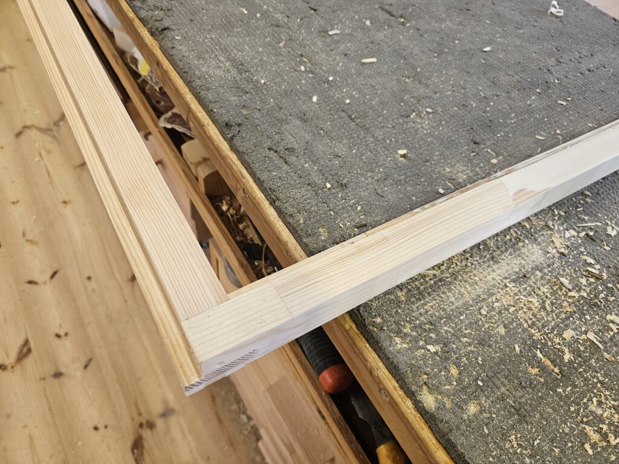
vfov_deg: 58.9
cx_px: 310
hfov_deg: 73.9
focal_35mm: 23
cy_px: 232
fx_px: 411
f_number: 1.8
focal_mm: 5.4
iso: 250
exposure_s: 1/100
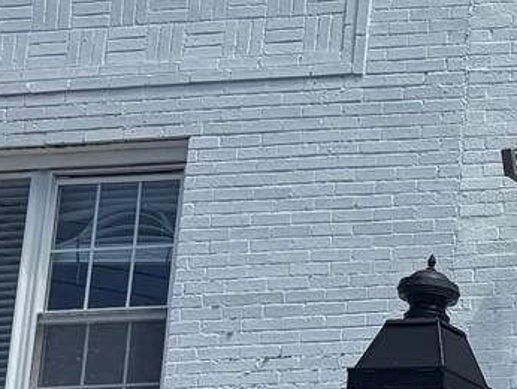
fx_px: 2122
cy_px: 525
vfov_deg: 10.2
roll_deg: +1.2
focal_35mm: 142
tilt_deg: +12.1
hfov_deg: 10.8
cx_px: 1403
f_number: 1.78
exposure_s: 1/5348
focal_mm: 6.76
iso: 80
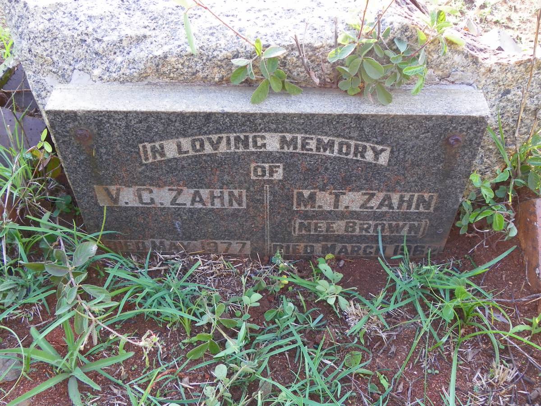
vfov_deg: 38.7
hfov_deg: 50.1
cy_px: 203
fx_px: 578
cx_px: 270
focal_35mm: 37
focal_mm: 6.6
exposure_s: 1/30
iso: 64
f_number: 3.2
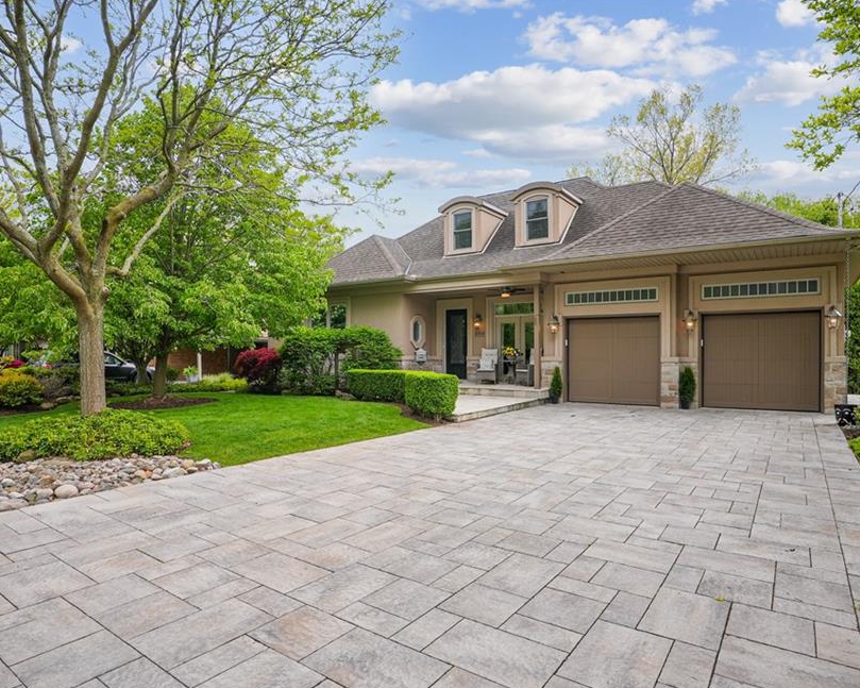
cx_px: 460
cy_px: 356
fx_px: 484
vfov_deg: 70.8
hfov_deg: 83.2
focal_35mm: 19
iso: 400
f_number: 8
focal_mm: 16
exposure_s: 1/80
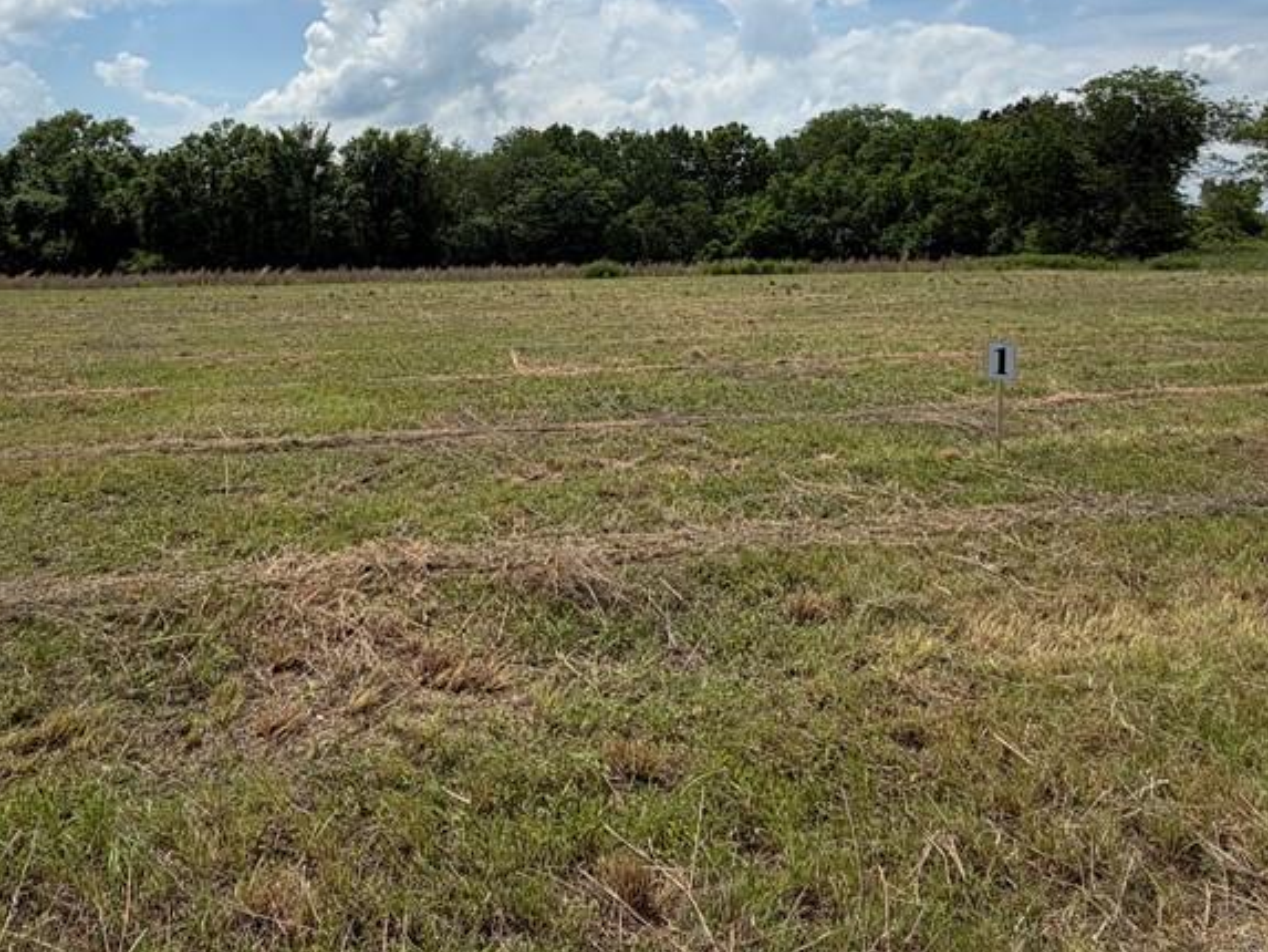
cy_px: 210
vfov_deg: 51.9
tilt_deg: +1.5
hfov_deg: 68.9
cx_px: 529
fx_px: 916
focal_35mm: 25
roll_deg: -0.4
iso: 20
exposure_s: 1/1961
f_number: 2.2
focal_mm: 2.22
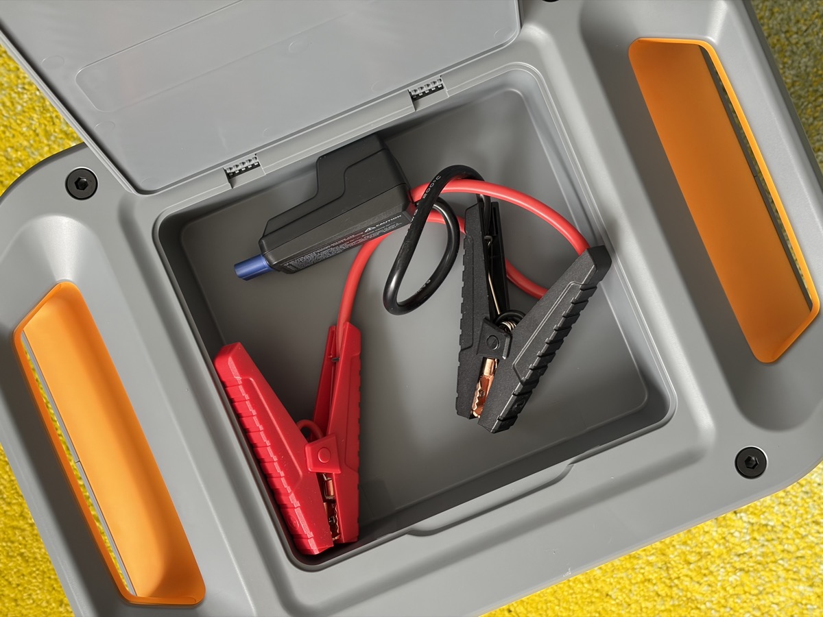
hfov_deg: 36.8
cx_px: 412
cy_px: 308
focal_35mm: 52
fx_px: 1236
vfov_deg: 28.0
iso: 100
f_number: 1.6
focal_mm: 5.96
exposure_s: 1/60
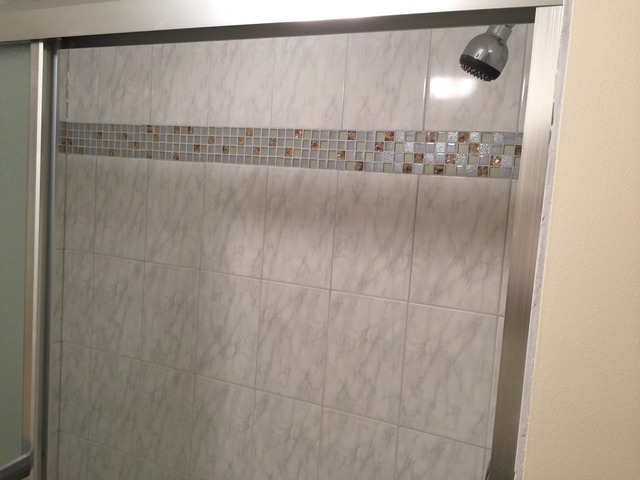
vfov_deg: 48.2
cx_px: 320
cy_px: 240
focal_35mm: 29
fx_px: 536
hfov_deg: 61.7
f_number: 2.2
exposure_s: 1/15
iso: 32
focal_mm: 4.15
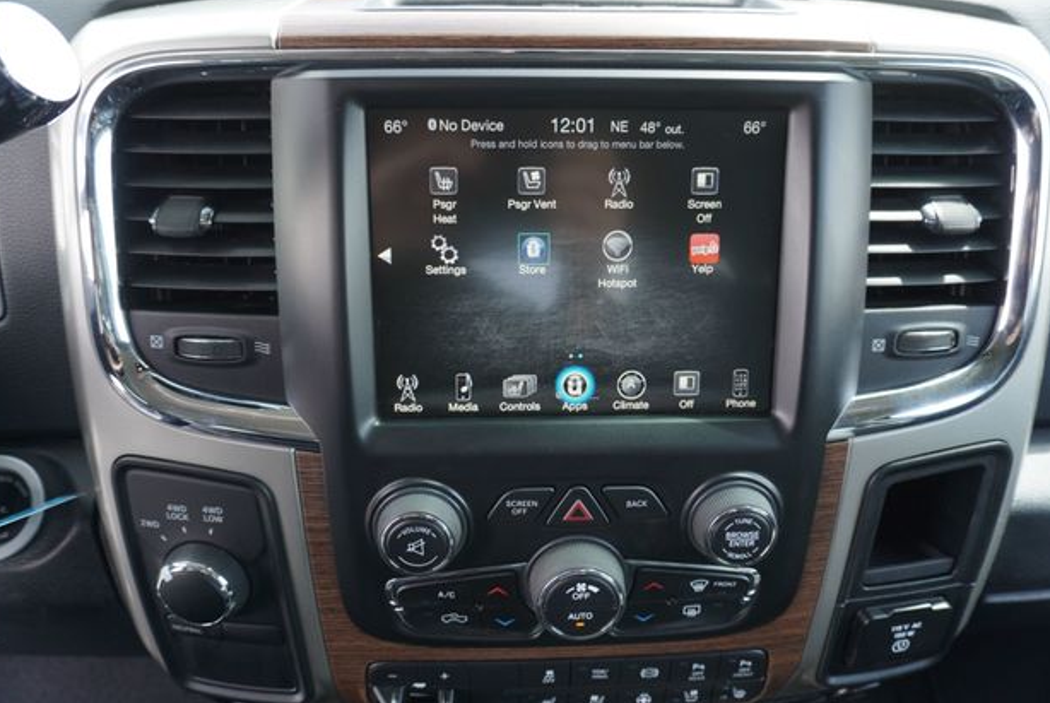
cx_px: 528
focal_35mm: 25
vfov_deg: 51.4
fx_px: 730
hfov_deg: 71.4
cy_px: 344
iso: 100
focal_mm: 16
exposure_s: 1/60
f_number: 4
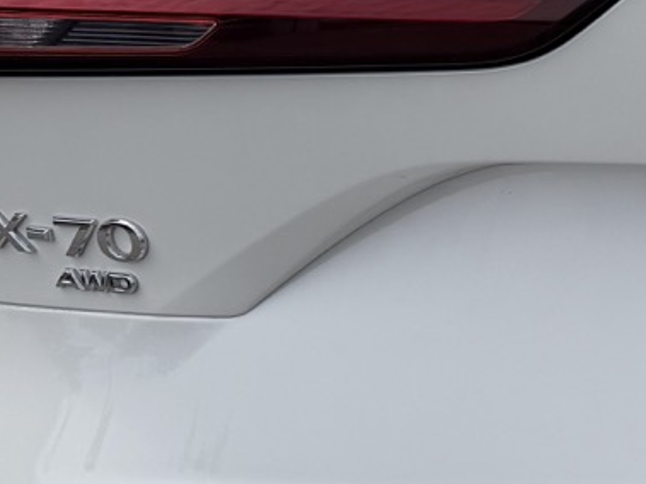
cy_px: 210
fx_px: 1511
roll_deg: +3.8
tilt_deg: -25.5
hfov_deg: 20.8
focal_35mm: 81
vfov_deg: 18.2
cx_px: 948
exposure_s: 1/6173
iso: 80
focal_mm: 6.76
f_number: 1.78
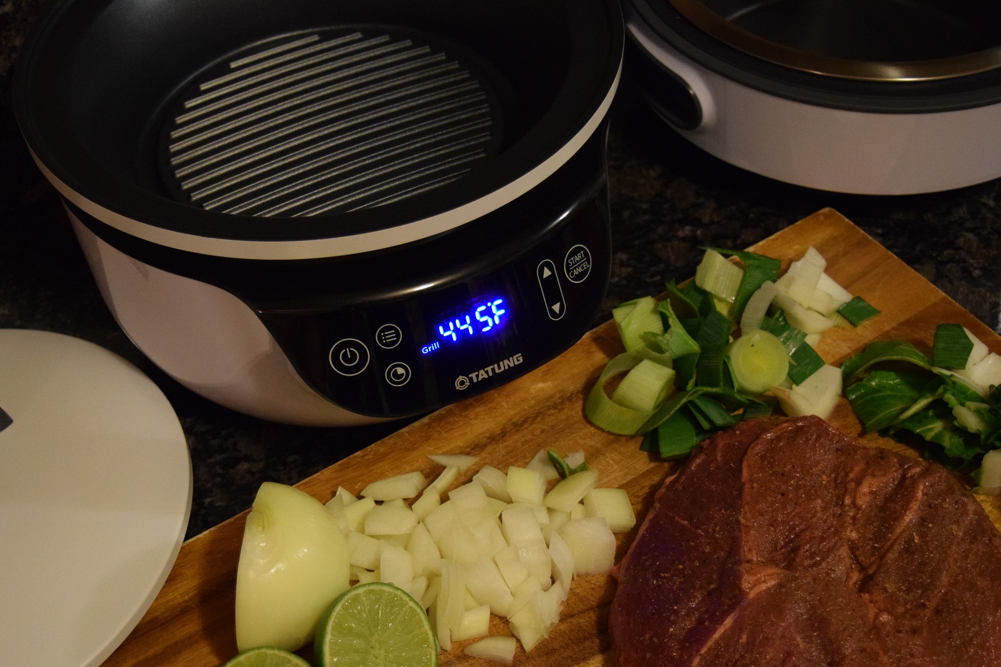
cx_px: 433
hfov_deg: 35.6
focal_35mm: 56
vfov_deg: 24.2
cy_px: 384
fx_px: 1557
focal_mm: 30
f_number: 4.2
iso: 2200
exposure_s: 1/60
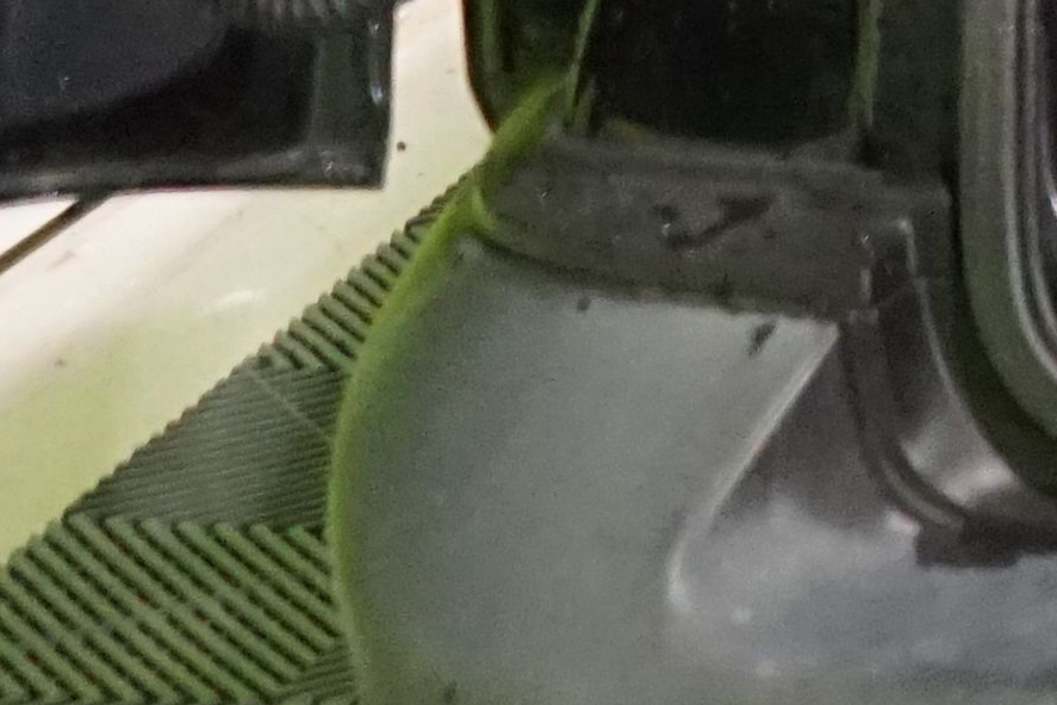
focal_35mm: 203
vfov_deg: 6.3
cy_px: -1279
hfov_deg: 8.4
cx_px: 3240
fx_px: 5959
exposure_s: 1/160
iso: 6400
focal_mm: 30
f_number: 3.5
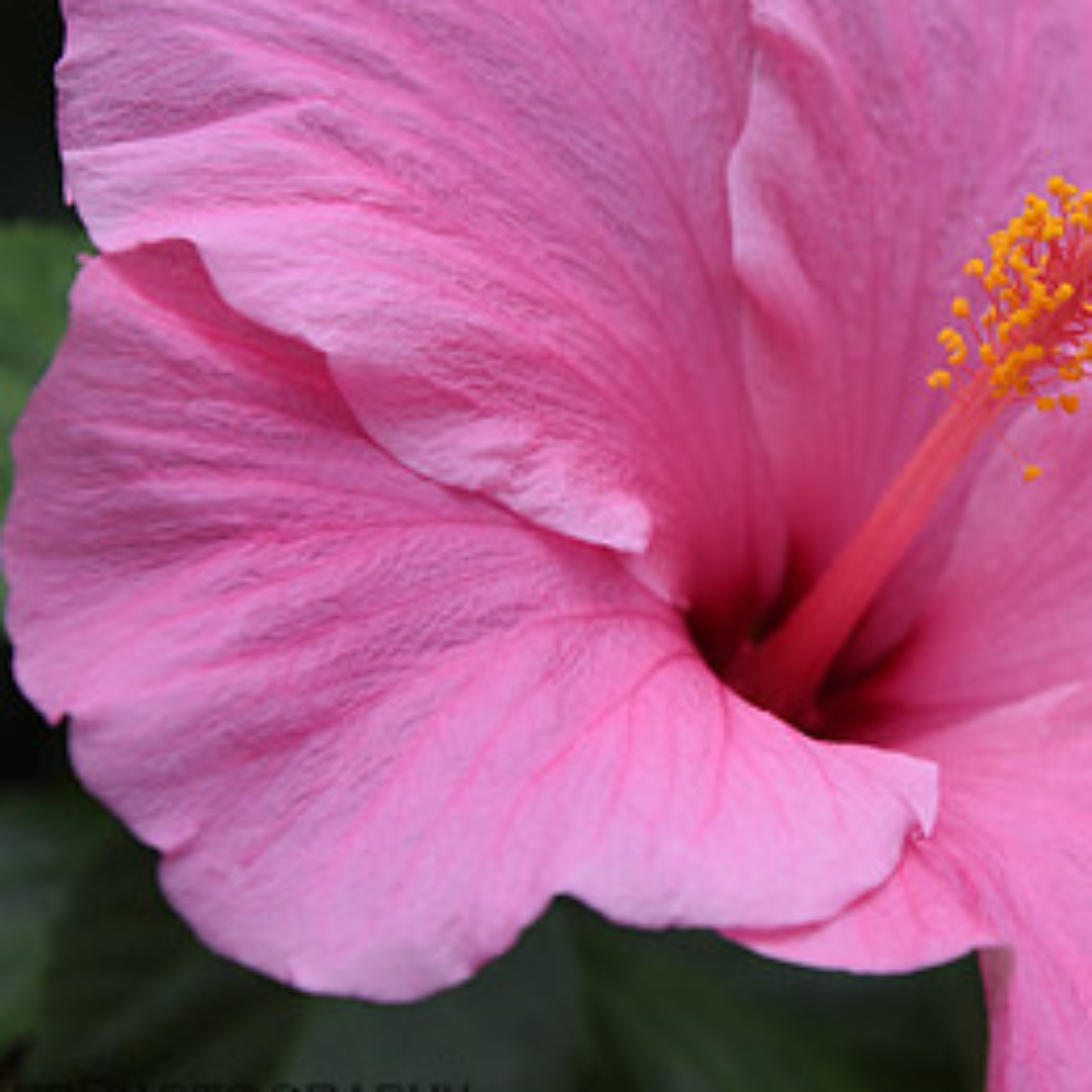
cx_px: 979
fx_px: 10100
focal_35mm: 283
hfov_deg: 6.2
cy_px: 358
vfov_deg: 6.2
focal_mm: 100
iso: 100
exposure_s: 1/125
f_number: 5.6
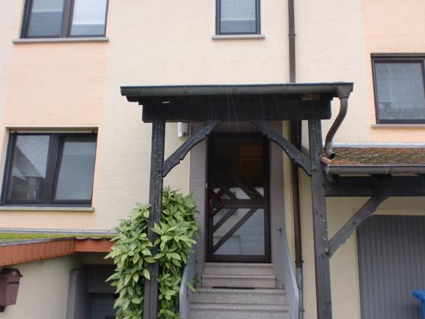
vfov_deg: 40.7
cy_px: 160
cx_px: 212
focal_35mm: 35
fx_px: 430
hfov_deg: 52.6
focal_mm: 6.3
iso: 64
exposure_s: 1/60
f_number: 3.1
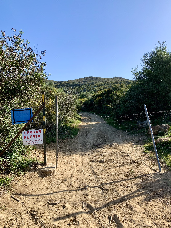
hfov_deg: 53.1
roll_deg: +0.6
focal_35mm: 26
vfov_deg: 67.3
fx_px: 171
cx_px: 86
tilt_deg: -1.1
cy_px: 114
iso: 25
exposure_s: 1/1536
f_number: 1.8
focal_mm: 4.25
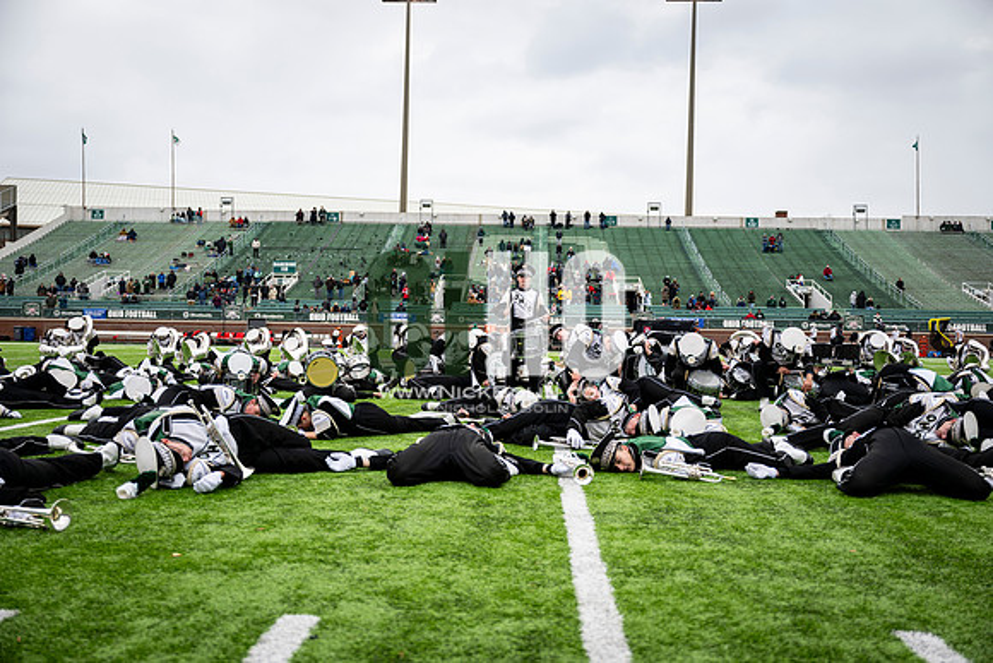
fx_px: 966
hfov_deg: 54.4
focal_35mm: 35
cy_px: 332
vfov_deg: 37.9
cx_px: 496
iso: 100
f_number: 2.8
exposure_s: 1/500
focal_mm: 35
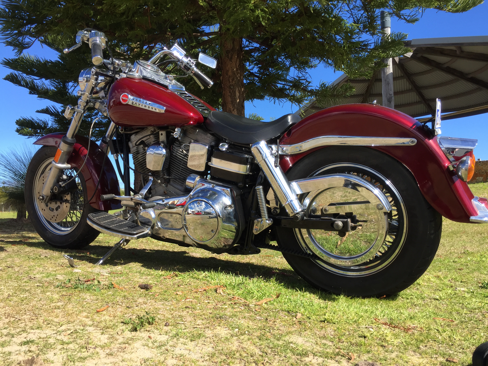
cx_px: 244
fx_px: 409
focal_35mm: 29
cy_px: 183
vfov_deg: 48.2
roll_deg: +0.8
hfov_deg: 61.7
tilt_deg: +3.1
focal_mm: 4.15
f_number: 2.2
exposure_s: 1/989
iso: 32
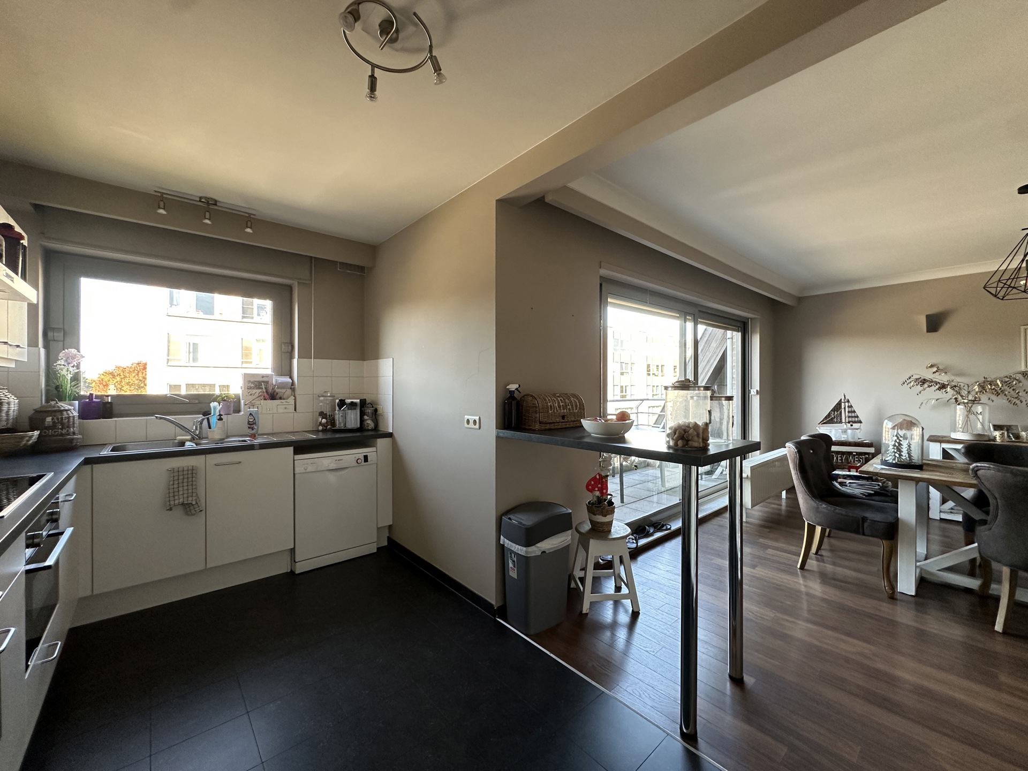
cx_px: 514
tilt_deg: +0.0
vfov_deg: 85.7
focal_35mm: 14
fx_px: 416
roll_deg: -0.3
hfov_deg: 102.1
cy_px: 386
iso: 160
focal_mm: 2.22
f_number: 2.2
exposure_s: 1/99
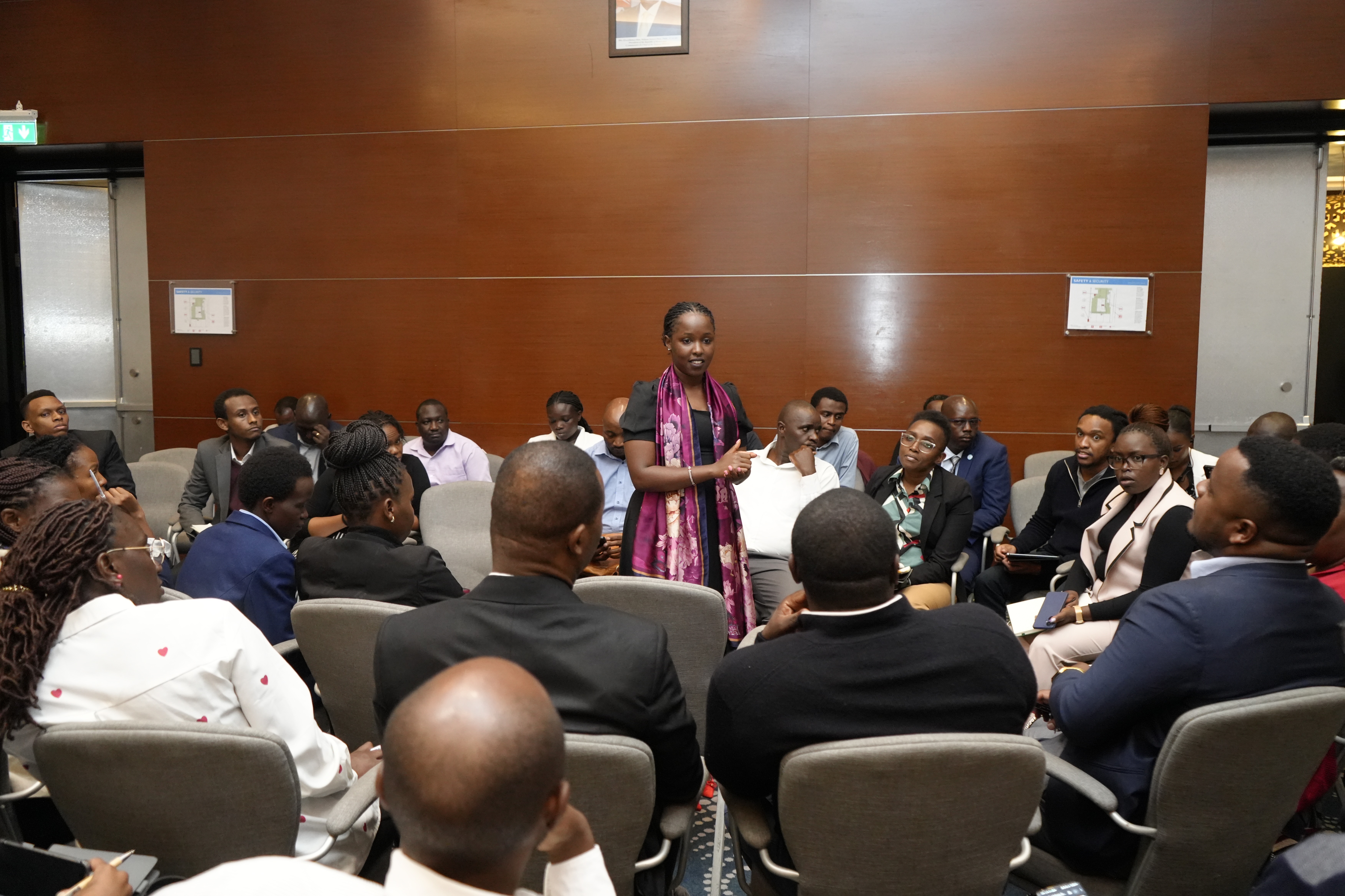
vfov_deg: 45.0
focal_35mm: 29
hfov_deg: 63.7
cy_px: 448
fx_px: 1083
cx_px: 672
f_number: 4
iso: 6400
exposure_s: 1/160
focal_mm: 29
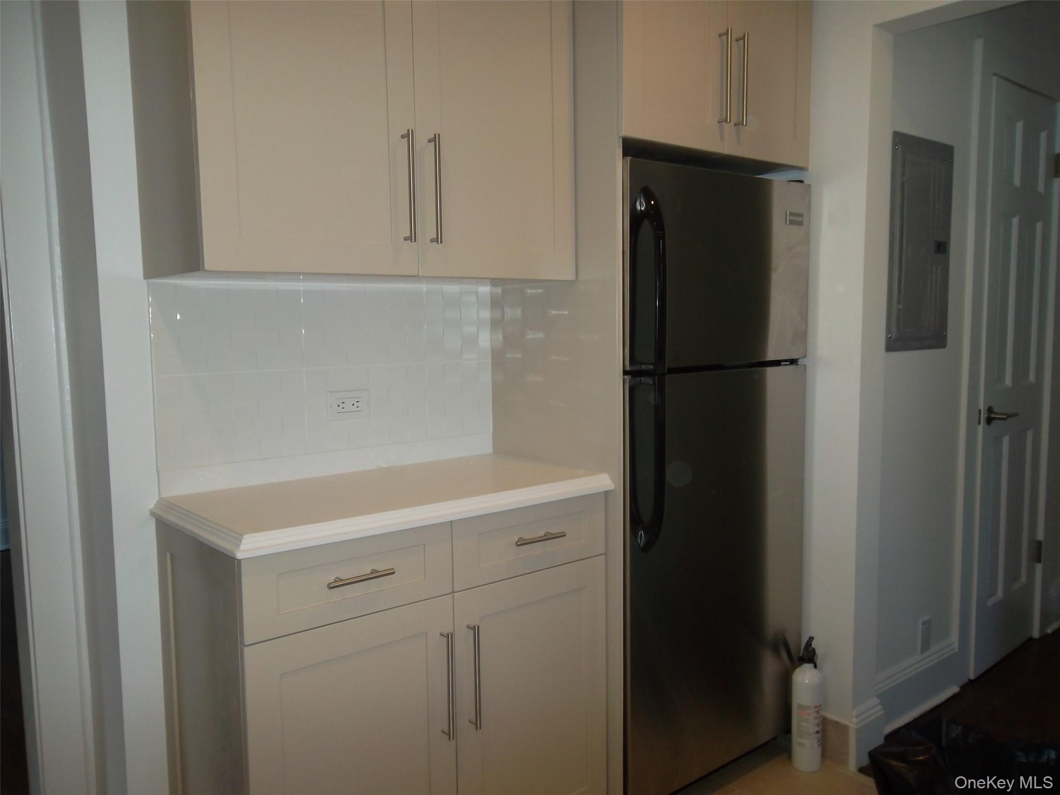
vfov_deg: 51.4
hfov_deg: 65.3
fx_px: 827
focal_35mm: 27
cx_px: 530
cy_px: 398
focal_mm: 4.9
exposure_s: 1/45
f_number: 3.5
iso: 100
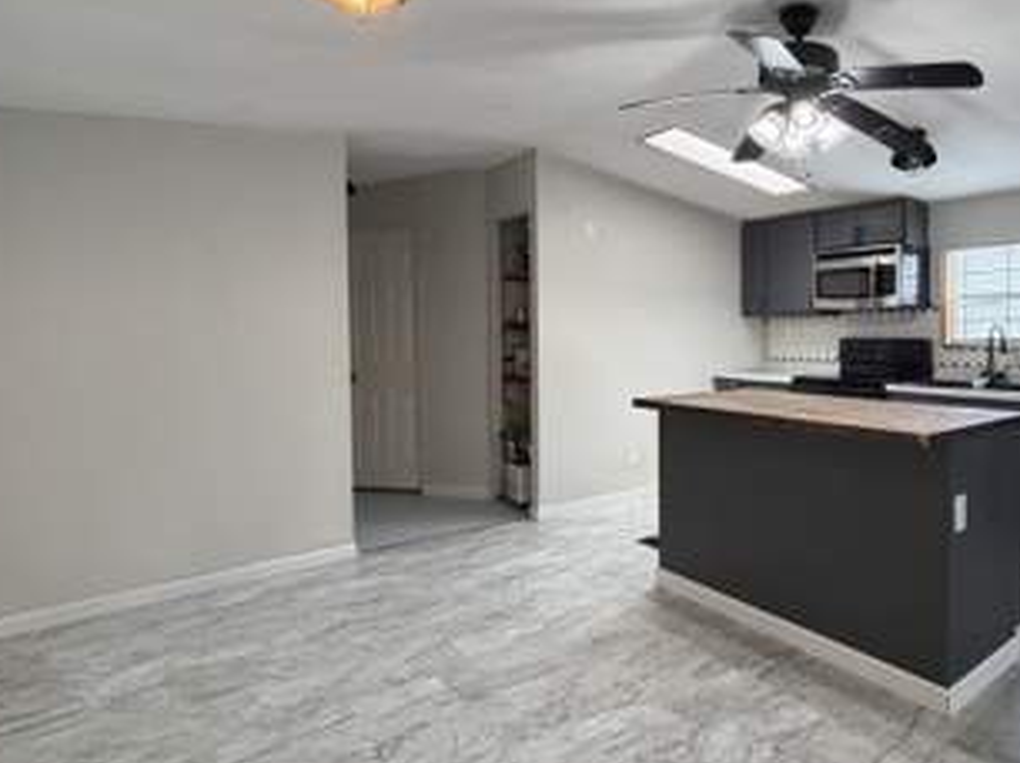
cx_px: 752
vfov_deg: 60.9
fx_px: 647
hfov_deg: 71.7
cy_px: 346
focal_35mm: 22
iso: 200
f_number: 2.2
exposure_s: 1/60
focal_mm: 2.22
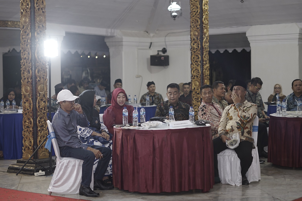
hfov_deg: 27.0
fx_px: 629
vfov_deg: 18.2
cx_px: 151
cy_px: 100
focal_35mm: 75
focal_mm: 50
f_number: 1.8
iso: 200
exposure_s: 1/100
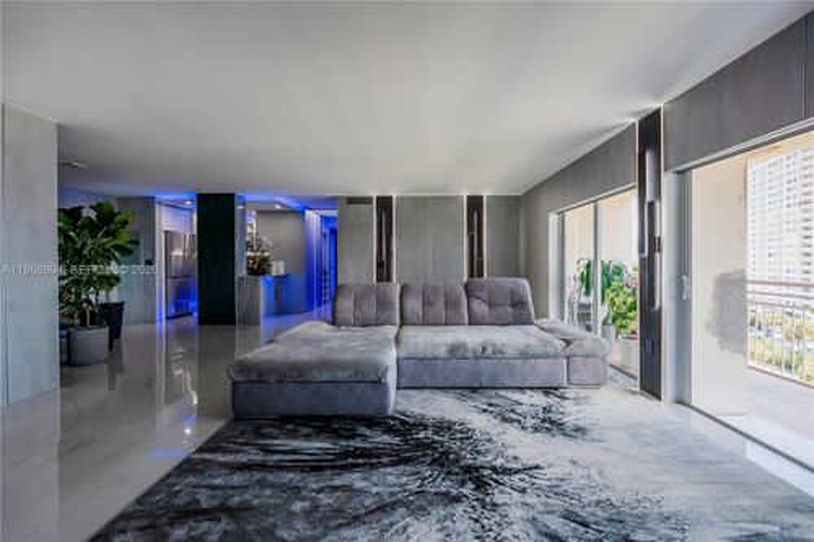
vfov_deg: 73.7
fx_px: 362
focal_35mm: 16
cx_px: 407
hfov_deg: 96.8
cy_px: 271
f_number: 5.6
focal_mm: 16
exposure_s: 1/160
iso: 320
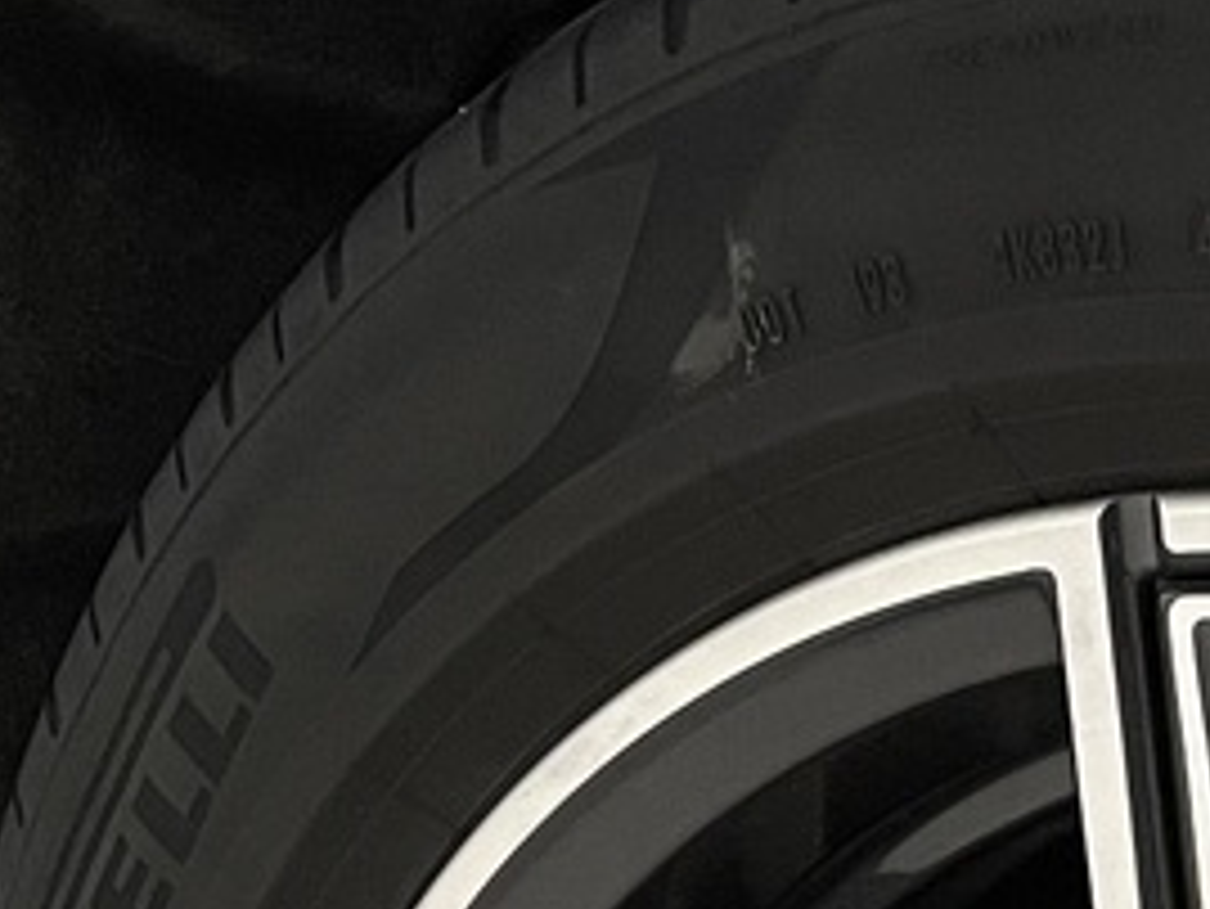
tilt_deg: -28.7
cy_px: 1638
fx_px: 4861
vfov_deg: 10.1
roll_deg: -2.8
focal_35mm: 139
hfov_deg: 13.4
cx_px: 1768
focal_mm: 4.2
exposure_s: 1/50
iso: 200
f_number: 1.6
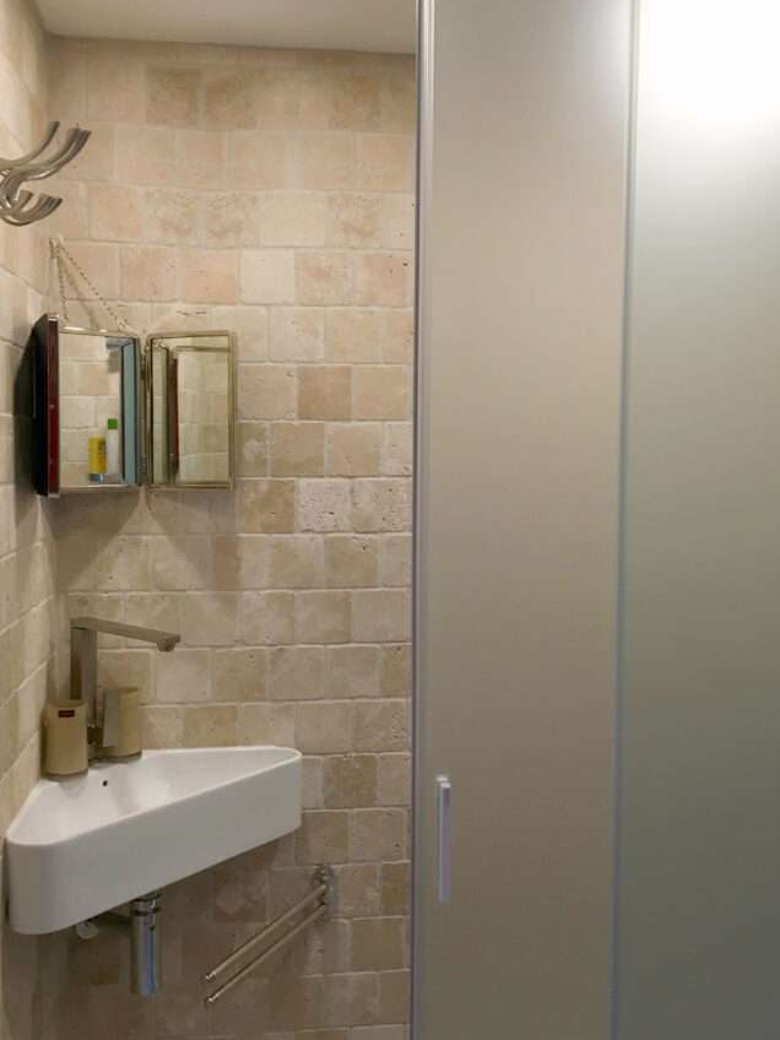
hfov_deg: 40.7
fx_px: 1052
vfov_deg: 52.6
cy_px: 513
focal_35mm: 35
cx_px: 402
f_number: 2.2
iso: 80
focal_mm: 4.15
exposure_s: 1/33
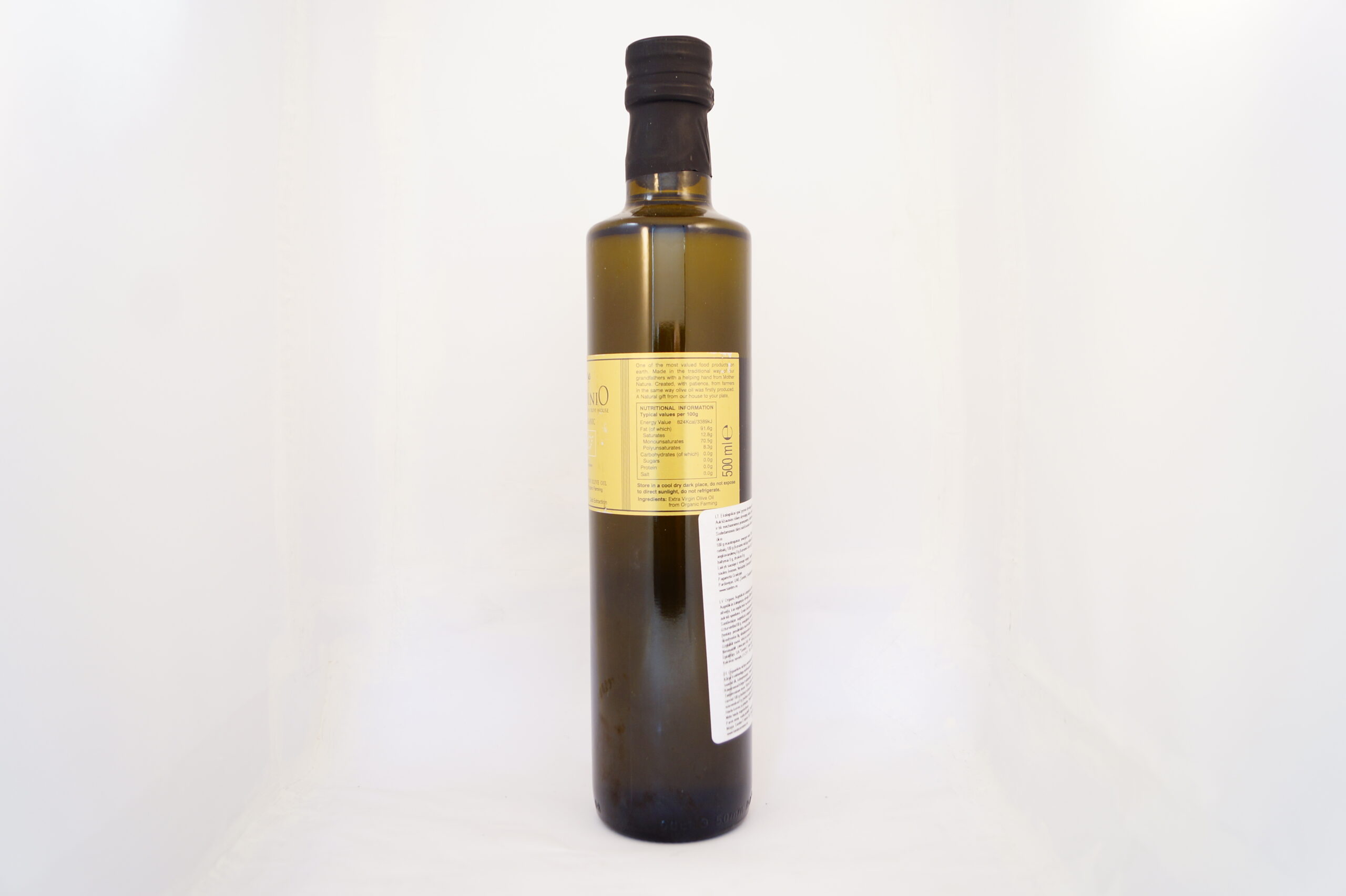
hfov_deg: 67.4
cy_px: 448
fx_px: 1009
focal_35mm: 27
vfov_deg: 47.9
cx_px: 673
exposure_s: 1/30
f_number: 3.5
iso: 100
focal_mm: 18
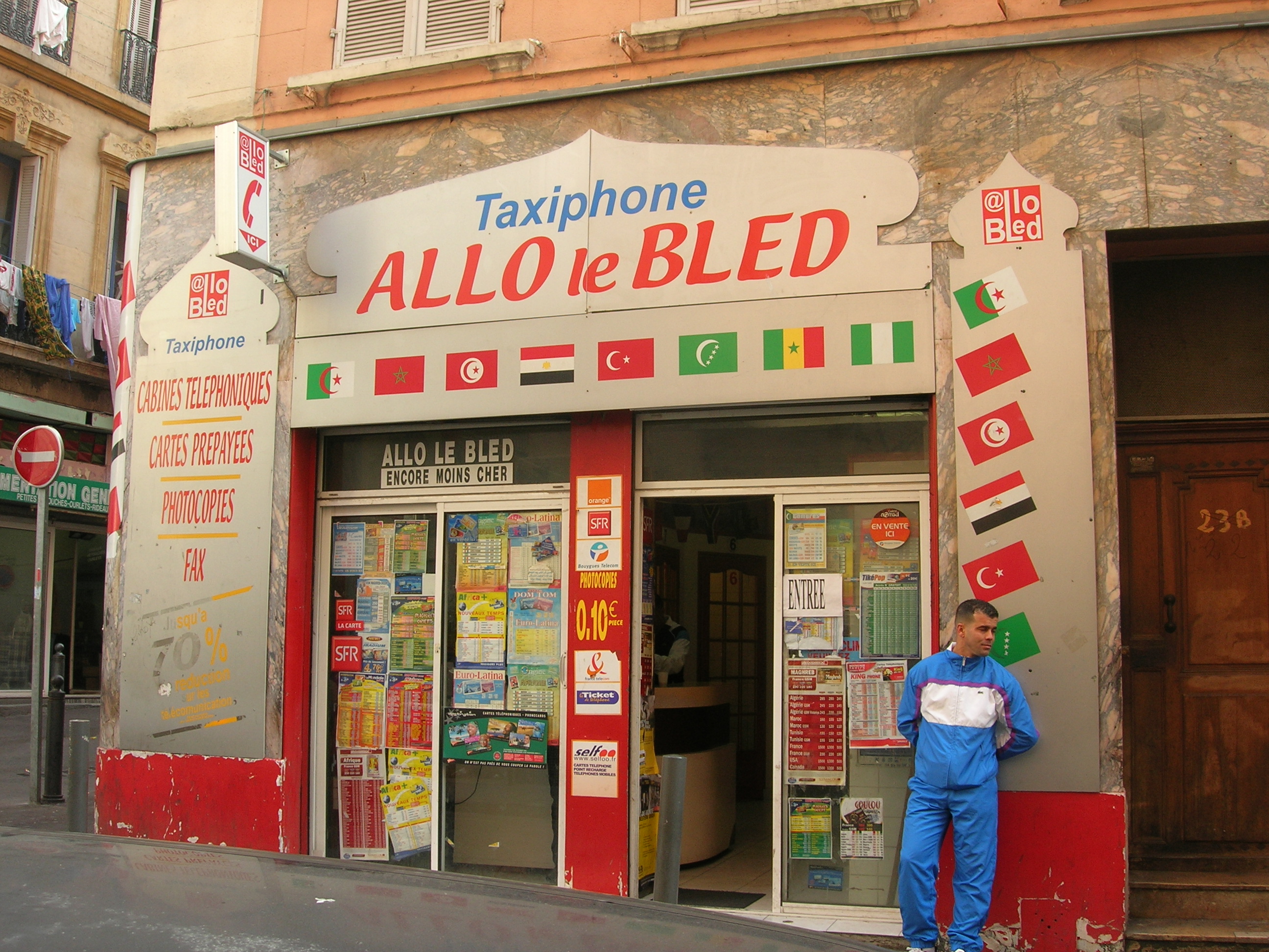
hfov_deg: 49.0
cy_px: 476
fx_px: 1393
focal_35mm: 38
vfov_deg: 37.7
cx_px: 634
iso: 64
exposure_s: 1/88.4
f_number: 4.8
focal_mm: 7.8
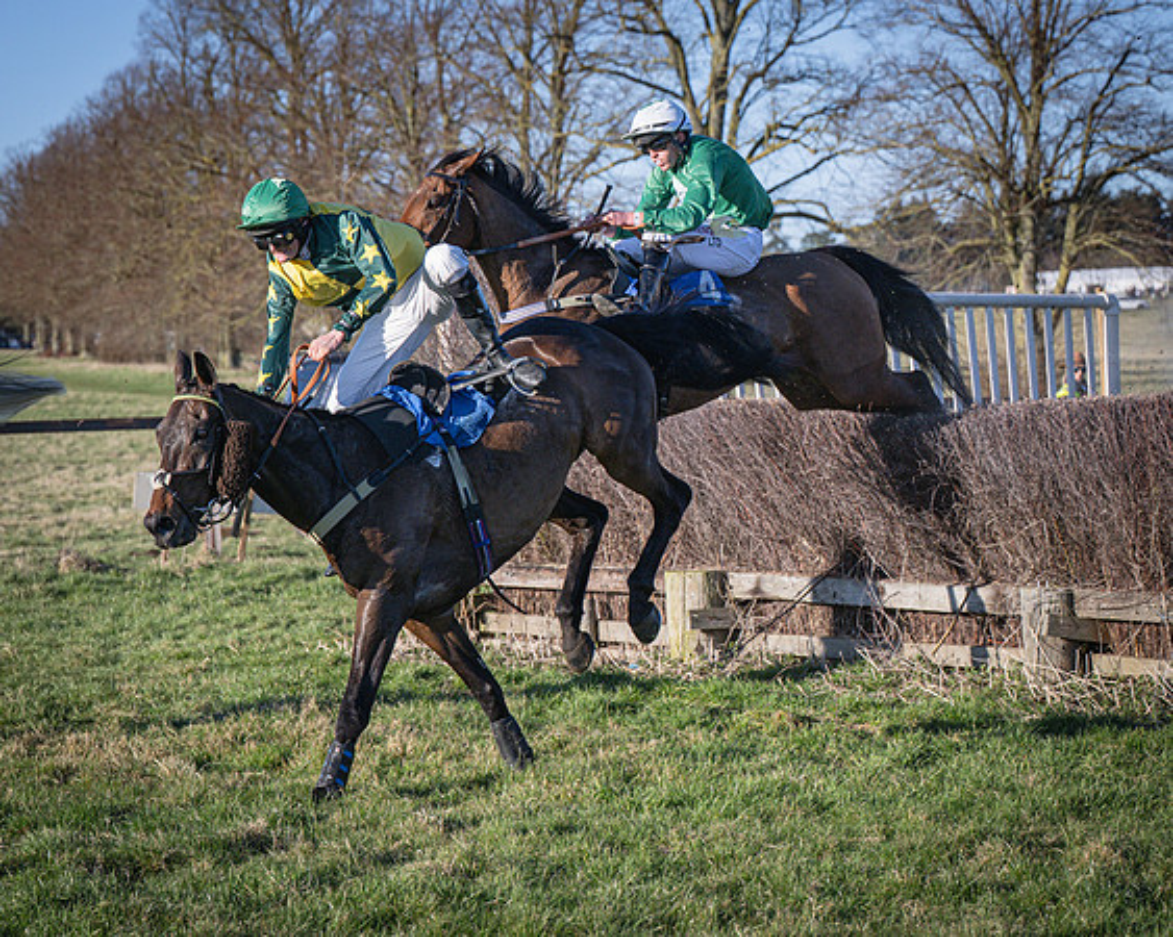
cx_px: 474
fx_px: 4250
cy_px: 475
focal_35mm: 122
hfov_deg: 15.7
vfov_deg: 12.6
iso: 200
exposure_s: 1/2500
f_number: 4
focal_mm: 70
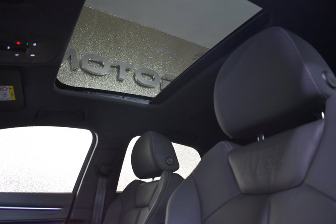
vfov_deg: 47.9
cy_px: 112
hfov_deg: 67.4
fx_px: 252
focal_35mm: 27
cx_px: 168
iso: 2000
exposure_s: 1/30
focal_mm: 18
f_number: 3.5
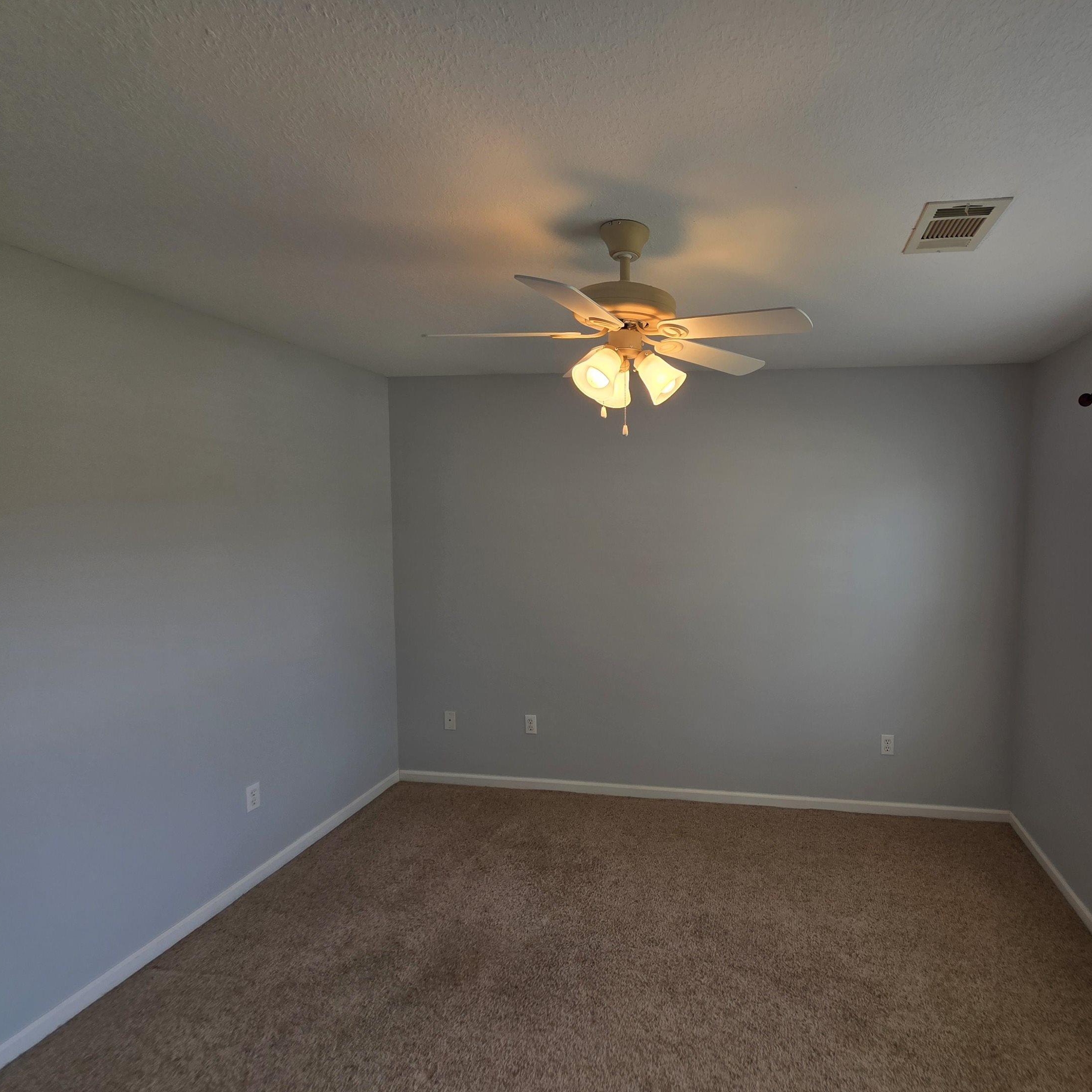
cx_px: 691
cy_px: 562
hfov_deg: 85.5
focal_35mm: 16
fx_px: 571
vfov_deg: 87.4
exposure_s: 1/120
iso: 32
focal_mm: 2.2
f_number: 1.9
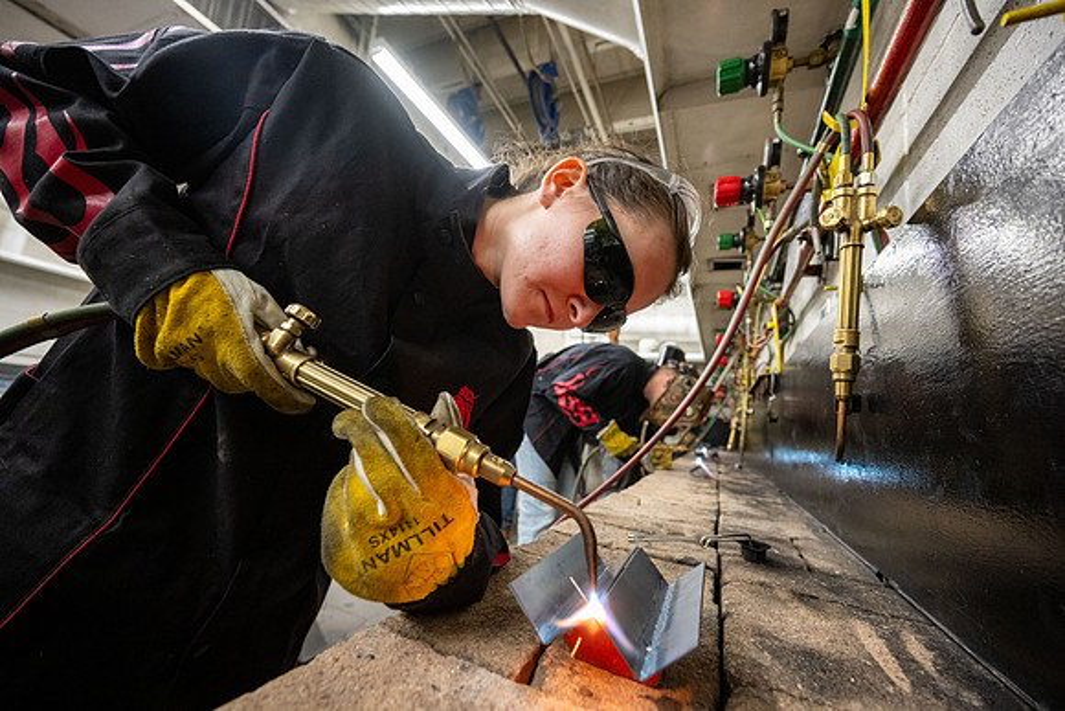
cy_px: 356
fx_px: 414
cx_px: 532
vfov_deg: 81.2
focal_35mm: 14
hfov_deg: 104.2
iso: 2500
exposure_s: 1/160
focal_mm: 14
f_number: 4
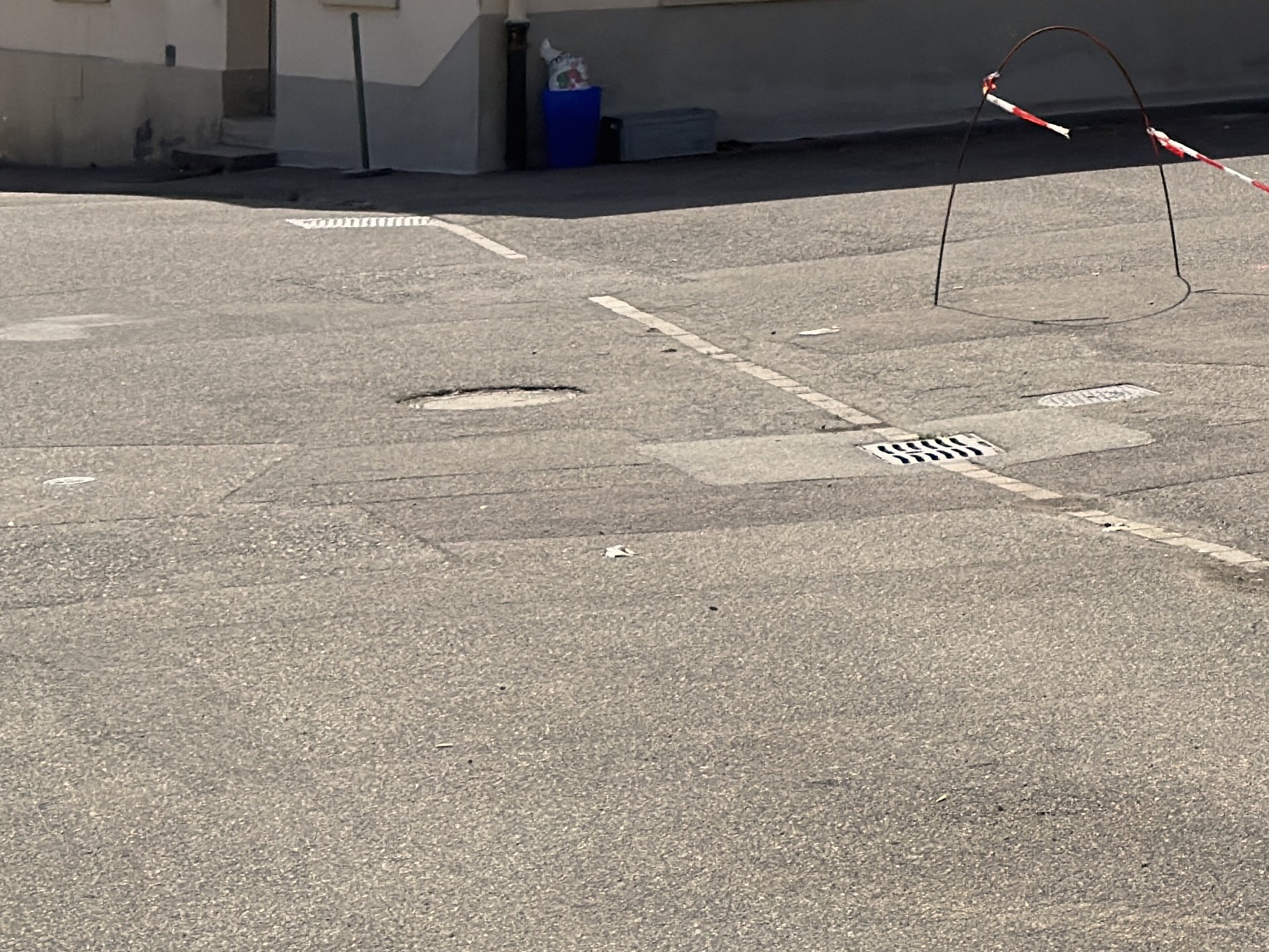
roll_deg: +1.3
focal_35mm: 131
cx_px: 2122
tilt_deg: +3.5
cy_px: -557
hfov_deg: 13.8
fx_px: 4803
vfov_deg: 10.8
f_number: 1.78
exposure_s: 1/8264
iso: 80
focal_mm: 6.76
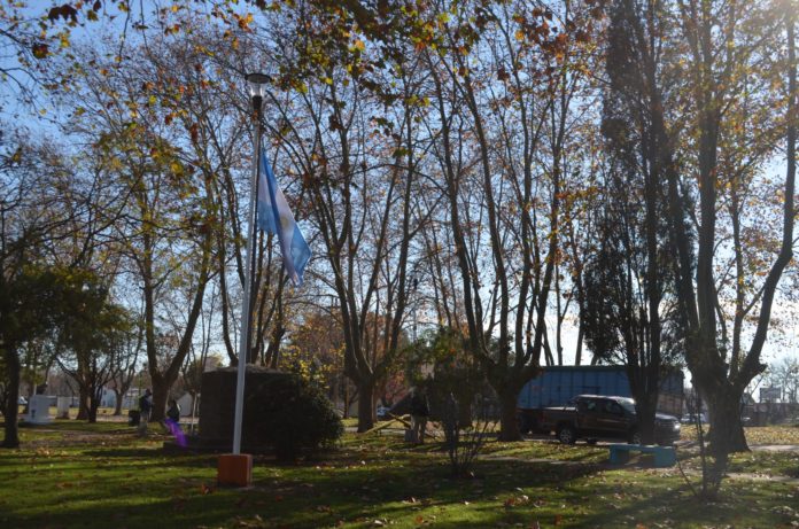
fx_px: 930
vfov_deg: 31.8
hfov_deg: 46.5
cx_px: 400
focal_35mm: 42
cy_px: 264
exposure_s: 1/250
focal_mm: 28
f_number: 8
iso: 110
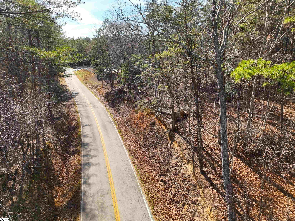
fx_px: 204
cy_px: 110
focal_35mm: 24
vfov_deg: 56.8
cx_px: 148
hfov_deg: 71.6
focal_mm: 12.29
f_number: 2.8
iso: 250
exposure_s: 1/240
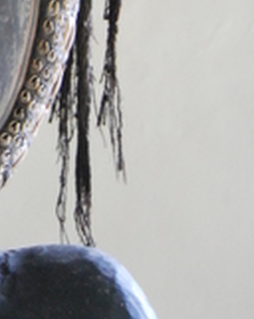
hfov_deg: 10.0
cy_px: -178
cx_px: -107
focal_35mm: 150
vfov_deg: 12.2
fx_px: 1411
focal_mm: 31
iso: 1100
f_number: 4.5
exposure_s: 1/30
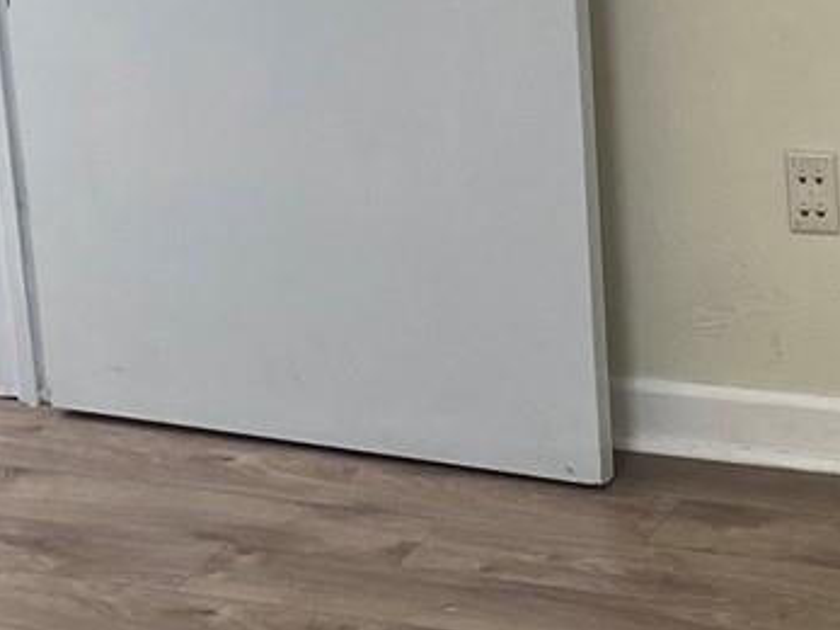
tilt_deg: -14.0
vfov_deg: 12.3
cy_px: 70
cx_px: 421
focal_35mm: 120
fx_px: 2911
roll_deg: +4.2
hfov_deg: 16.4
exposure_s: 1/60
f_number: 1.8
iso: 80
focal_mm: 4.25
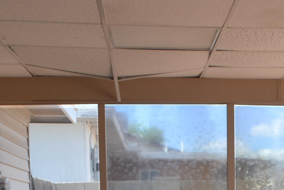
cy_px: 300
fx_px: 702
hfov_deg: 22.5
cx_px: 230
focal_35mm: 89
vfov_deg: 14.2
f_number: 8
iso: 500
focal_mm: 18
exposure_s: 1/500
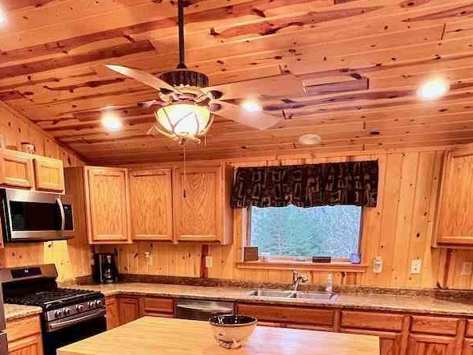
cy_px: 329
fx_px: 383
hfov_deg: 63.3
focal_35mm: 28
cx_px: 213
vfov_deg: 44.6
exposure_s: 1/60
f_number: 1.8
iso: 250
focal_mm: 1.57
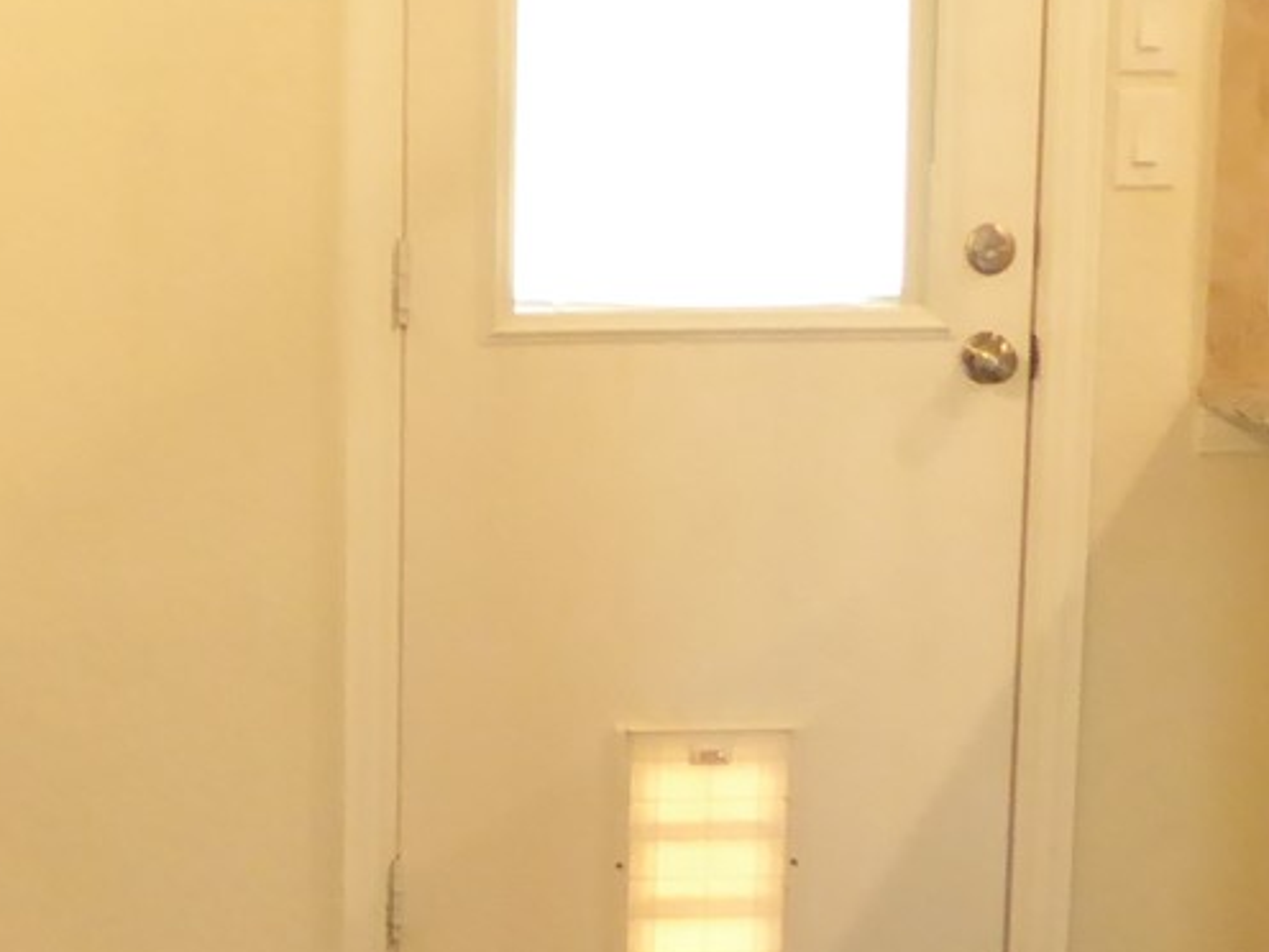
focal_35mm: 99
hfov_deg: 19.5
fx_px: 3629
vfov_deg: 14.9
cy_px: 724
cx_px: 164
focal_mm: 4.3
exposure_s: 1/13
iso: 400
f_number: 3.3
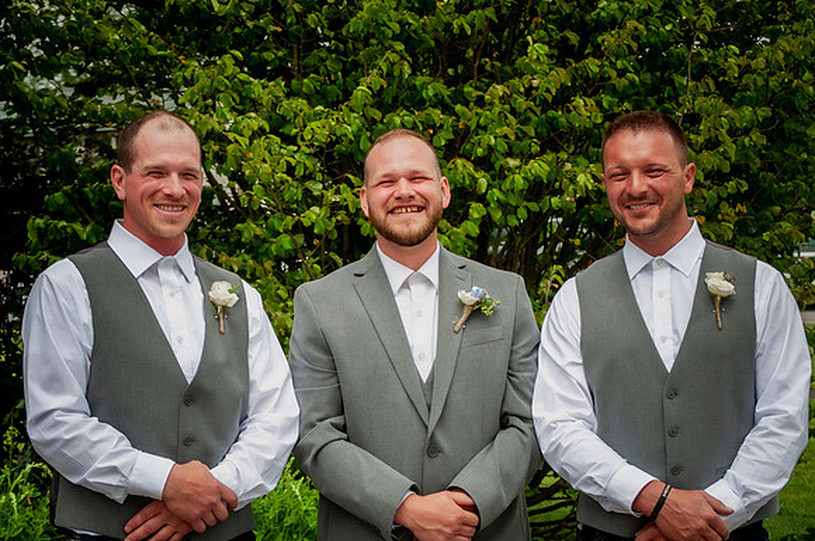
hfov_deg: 21.9
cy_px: 270
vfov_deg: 14.7
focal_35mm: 93
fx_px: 2102
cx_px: 408
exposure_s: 1/250
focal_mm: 62
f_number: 8
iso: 200
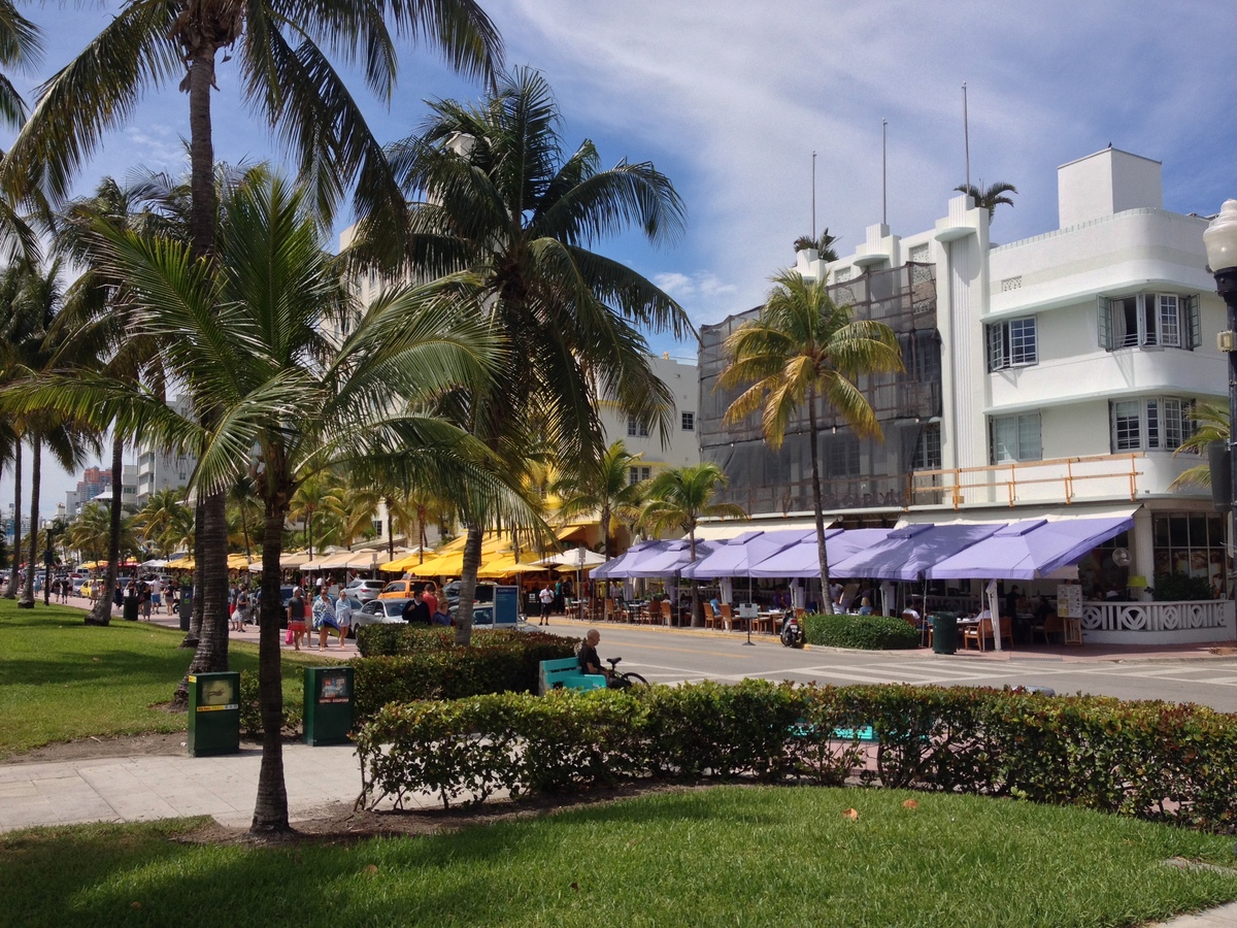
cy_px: 464
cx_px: 618
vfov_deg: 40.7
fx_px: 1251
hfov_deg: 52.6
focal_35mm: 35
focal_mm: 4.28
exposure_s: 1/1727
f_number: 2.4
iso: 50
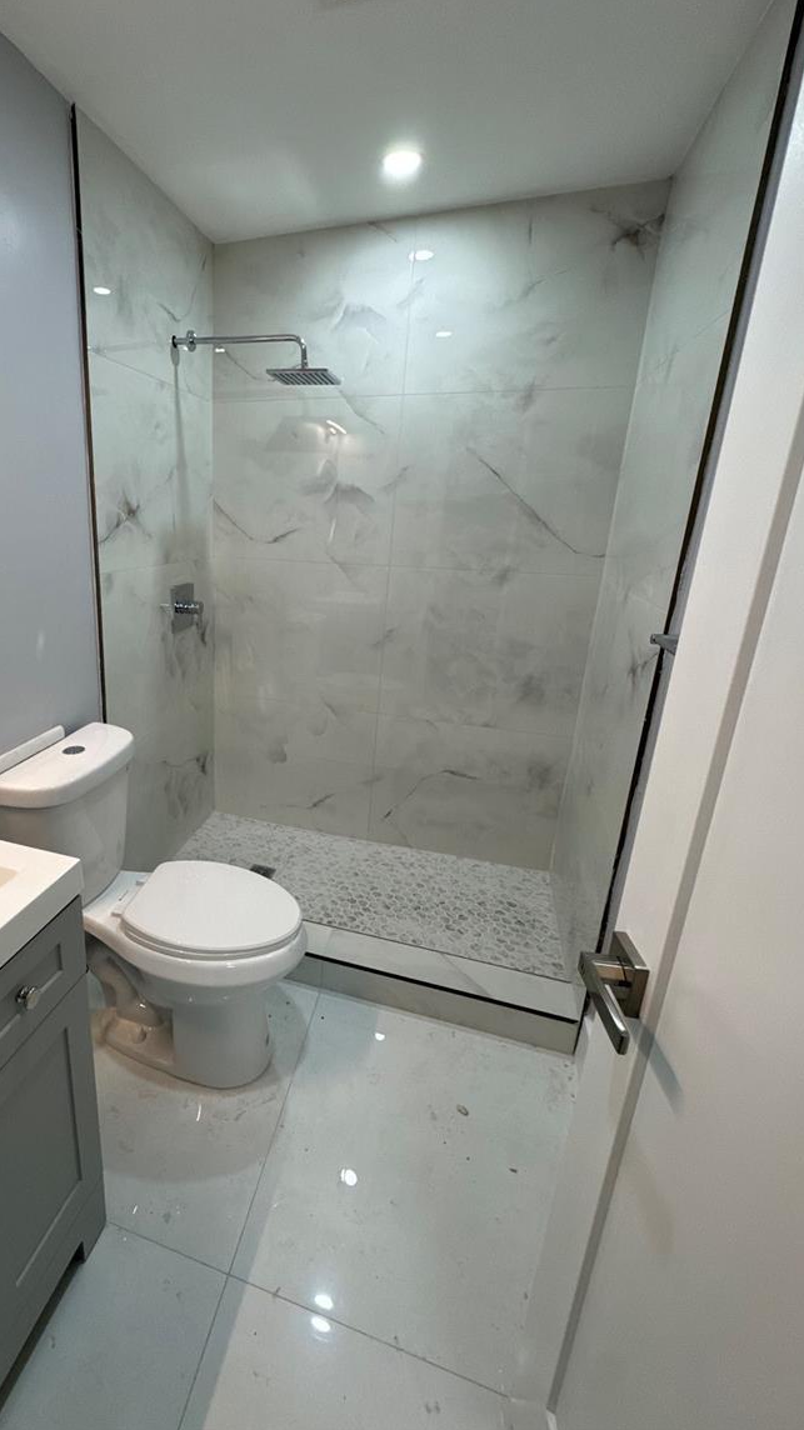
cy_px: 684
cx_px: 259
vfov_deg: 99.3
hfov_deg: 65.0
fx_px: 607
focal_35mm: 16
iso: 160
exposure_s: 1/120
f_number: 2.2
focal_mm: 2.22
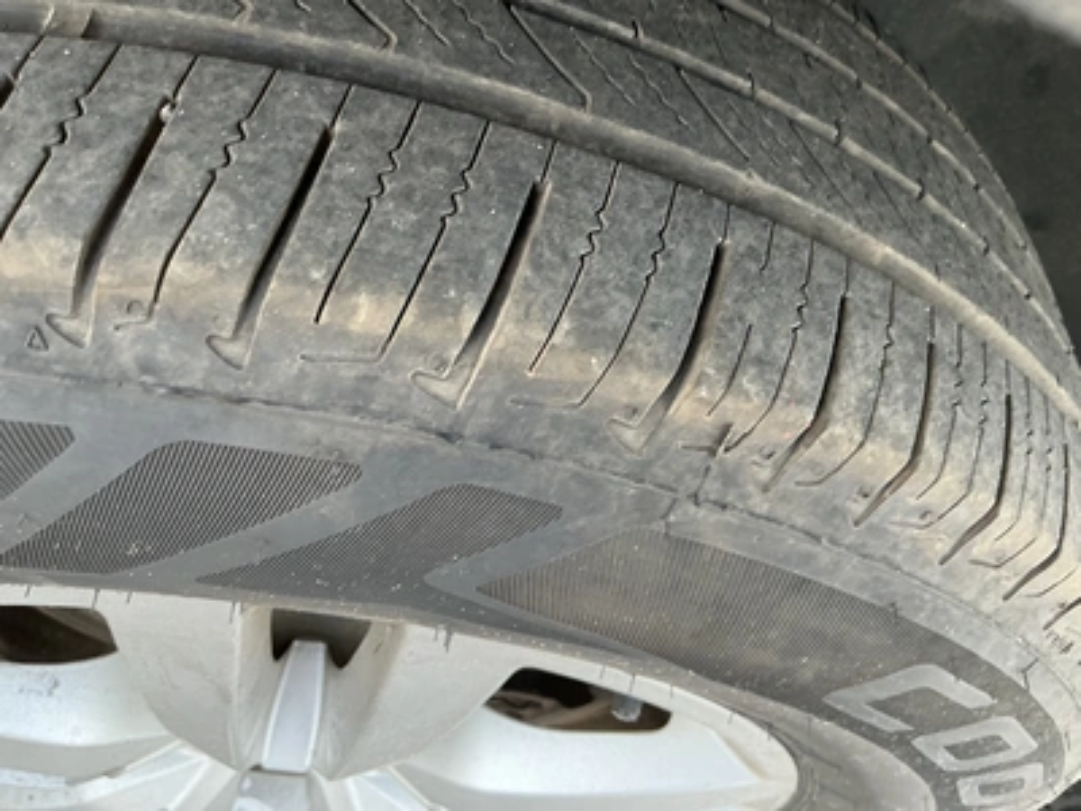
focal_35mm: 28
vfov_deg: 49.7
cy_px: 406
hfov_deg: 63.4
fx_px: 874
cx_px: 540
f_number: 1.8
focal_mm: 3
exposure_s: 1/122
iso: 50
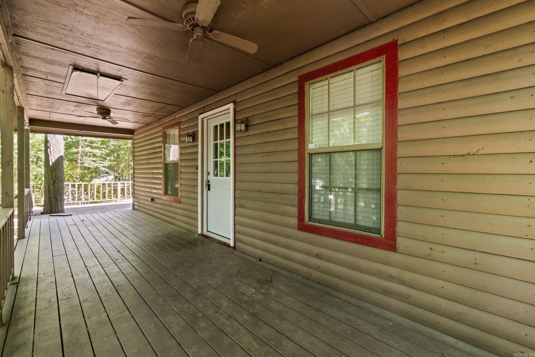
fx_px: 223
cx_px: 268
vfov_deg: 77.3
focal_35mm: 15
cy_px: 178
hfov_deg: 100.4
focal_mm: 10
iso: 250
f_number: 9
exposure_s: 1/8
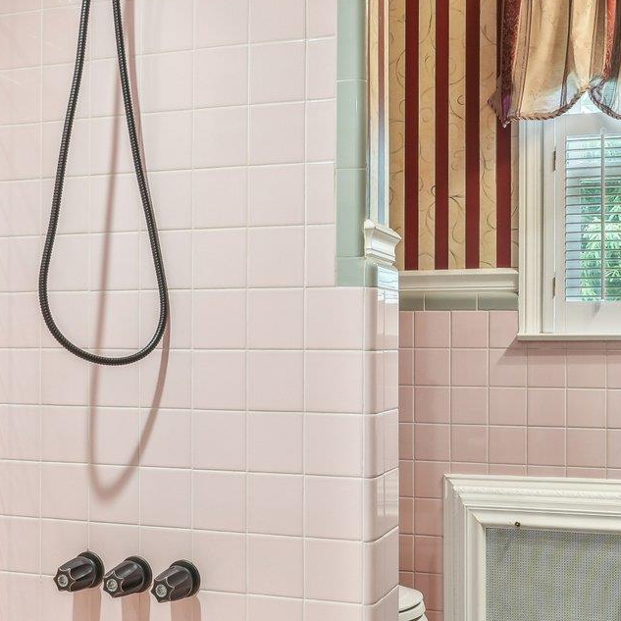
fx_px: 893
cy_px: 348
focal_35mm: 44
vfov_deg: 38.3
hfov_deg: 38.1
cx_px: 381
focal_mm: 16
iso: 400
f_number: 9
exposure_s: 1/6
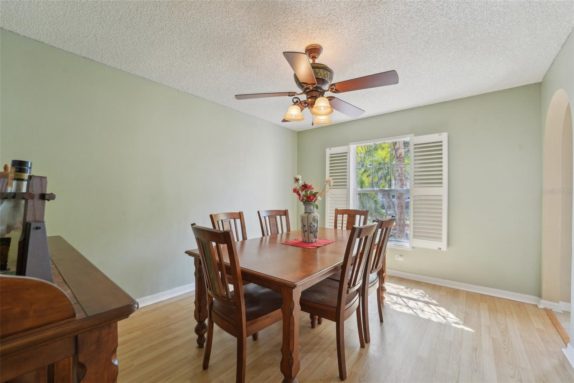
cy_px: 192
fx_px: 223
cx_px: 287
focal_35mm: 14
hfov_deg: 104.3
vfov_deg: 81.2
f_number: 8
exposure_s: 1/10
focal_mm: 14
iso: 200
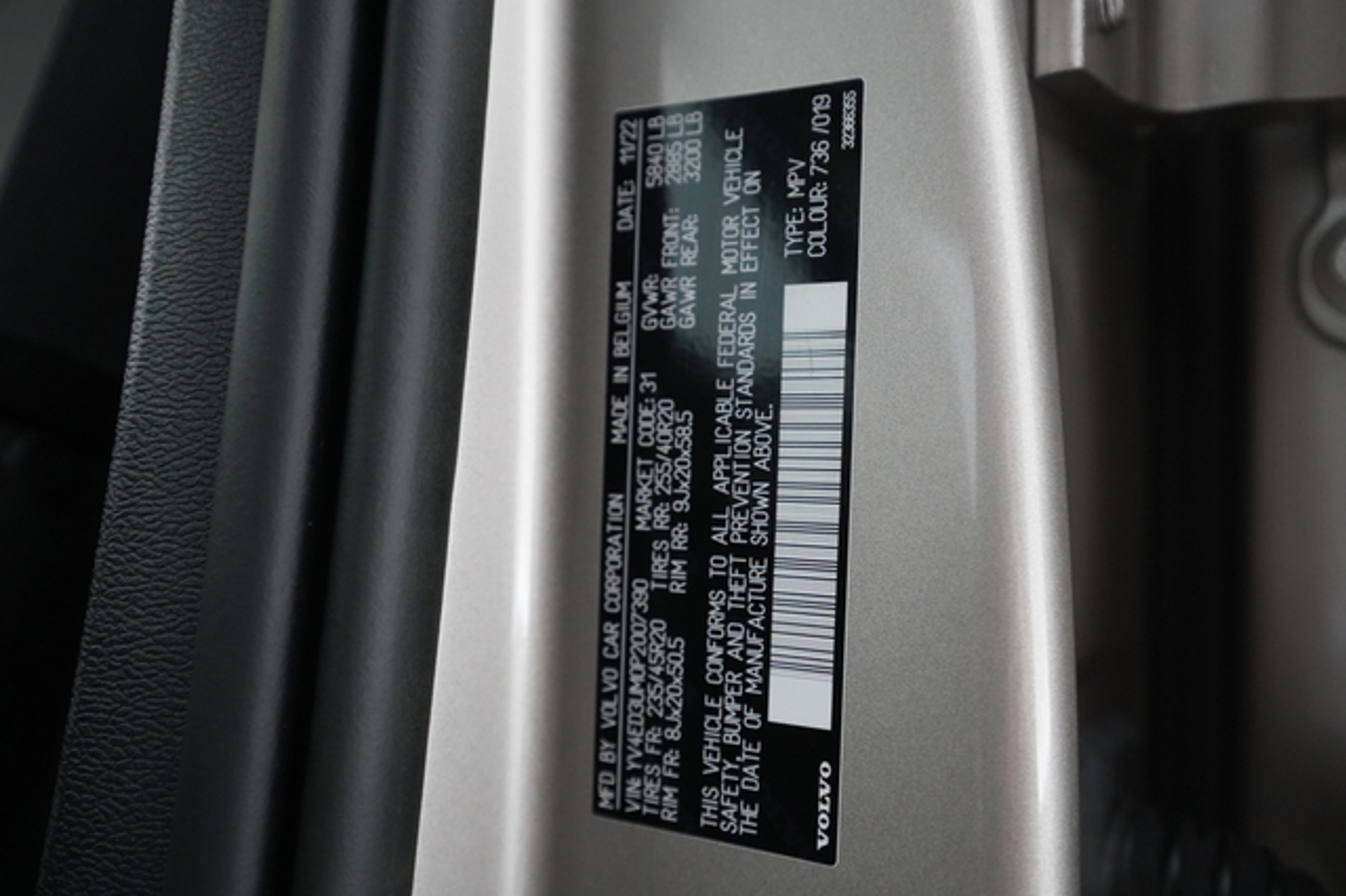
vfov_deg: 46.4
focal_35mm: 28
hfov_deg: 65.5
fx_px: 1046
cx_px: 673
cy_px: 448
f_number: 4.5
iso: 8000
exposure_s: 1/100
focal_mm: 28
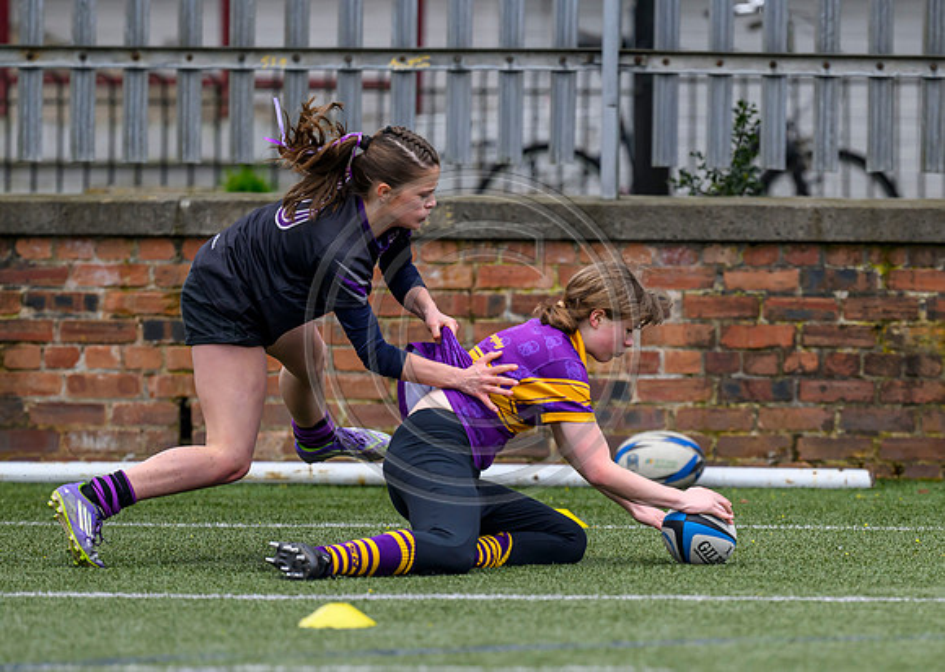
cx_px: 677
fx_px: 18996
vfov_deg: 2.0
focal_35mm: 709
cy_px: 433
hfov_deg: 2.8
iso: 640
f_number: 3.5
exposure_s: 1/2000
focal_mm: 400
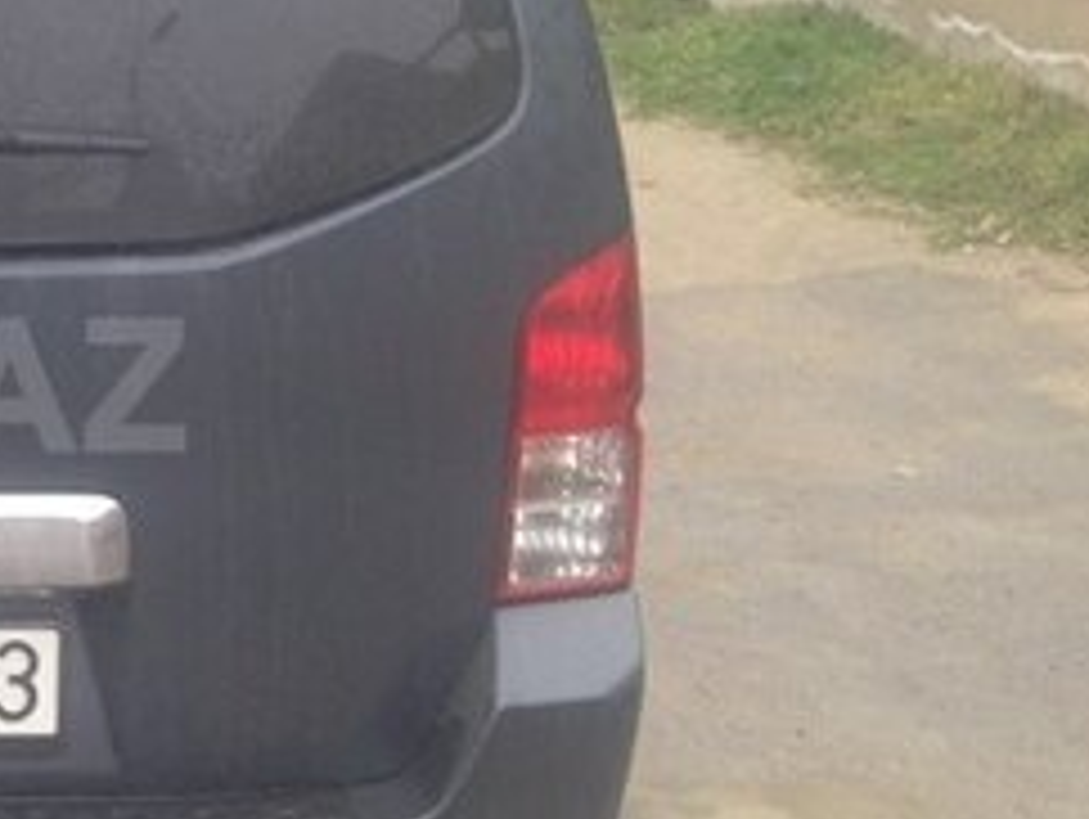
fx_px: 2834
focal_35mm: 90
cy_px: 385
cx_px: -274
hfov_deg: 20.2
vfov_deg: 16.4
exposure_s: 1/60
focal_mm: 4.12
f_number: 2.4
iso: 64
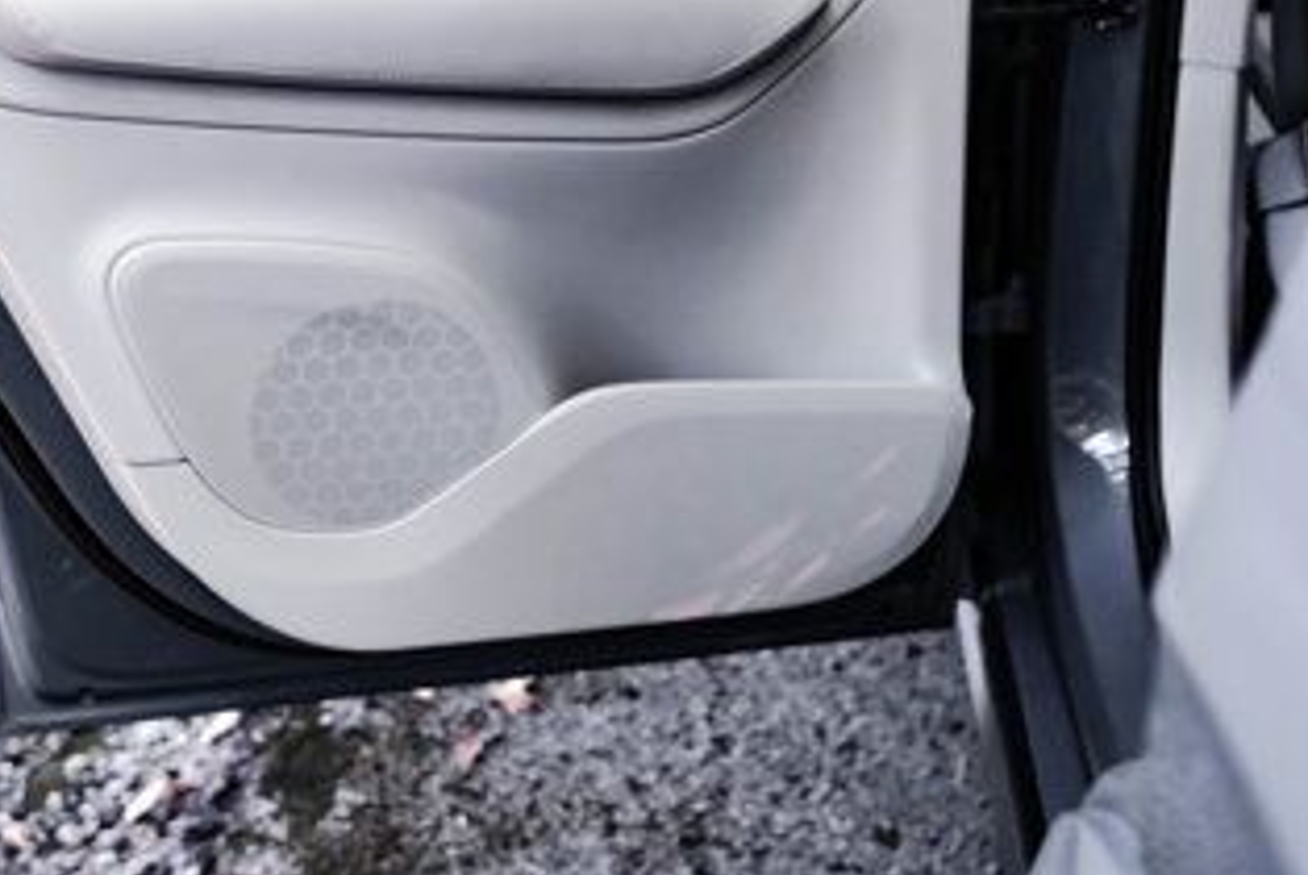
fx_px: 2073
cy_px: 69
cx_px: 412
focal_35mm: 57
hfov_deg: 34.6
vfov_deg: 23.1
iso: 1600
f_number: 2.8
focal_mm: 28
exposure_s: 1/200
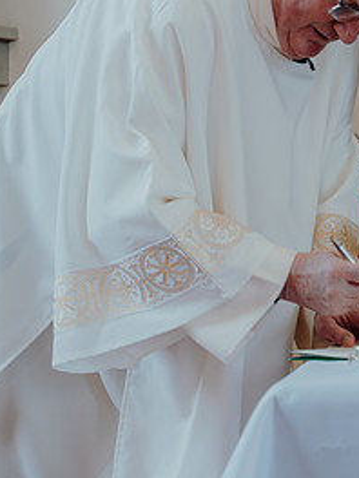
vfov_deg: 17.5
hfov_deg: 12.8
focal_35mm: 112
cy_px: 177
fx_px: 1549
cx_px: 459
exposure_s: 1/200
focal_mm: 53
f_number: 2.8
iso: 400
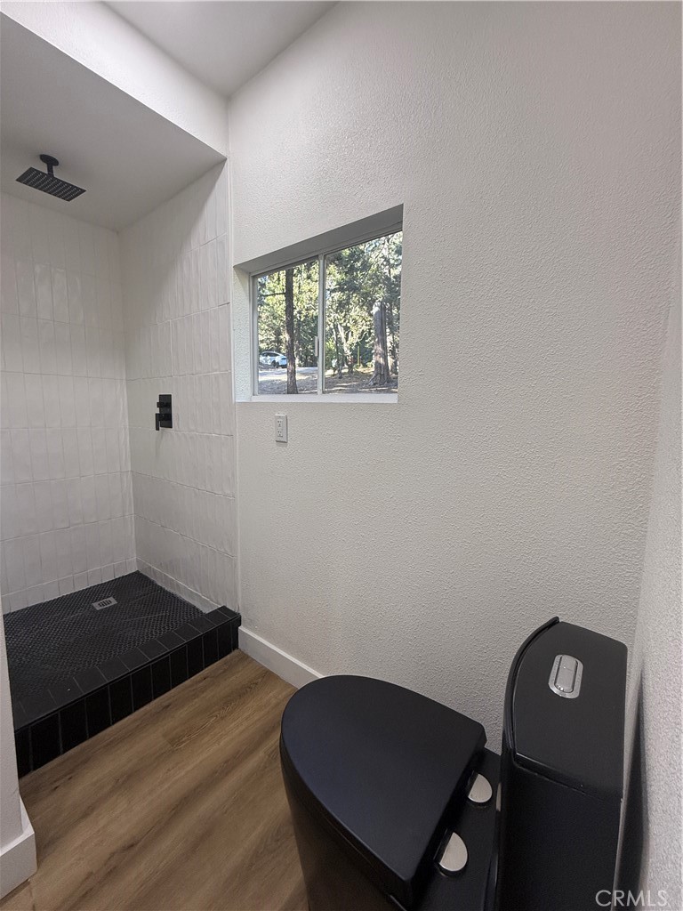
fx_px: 368
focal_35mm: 14
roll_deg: -1.2
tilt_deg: -6.1
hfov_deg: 85.7
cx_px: 342
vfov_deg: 102.1
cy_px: 456
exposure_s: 1/120
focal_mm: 2.22
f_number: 2.2
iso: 125
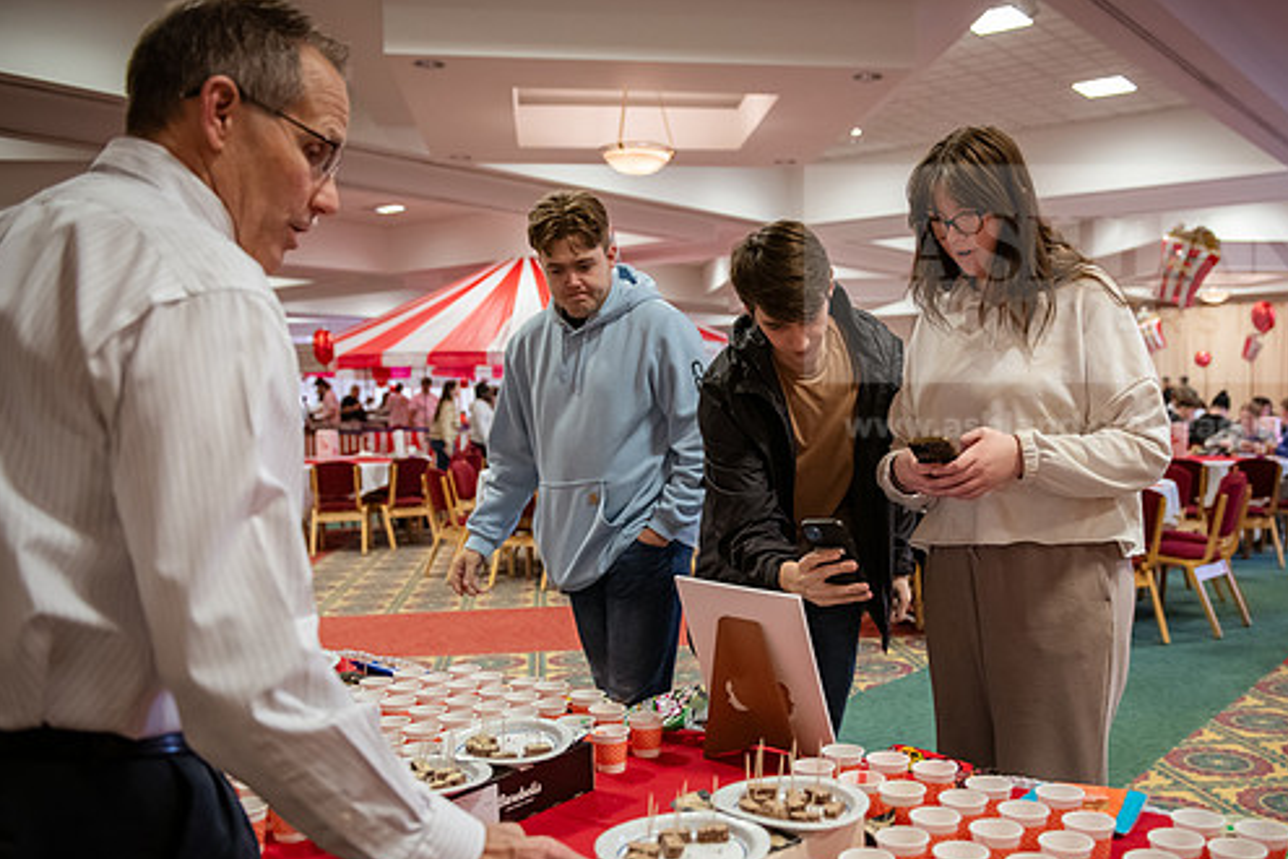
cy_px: 480
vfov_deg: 38.8
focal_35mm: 34
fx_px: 1216
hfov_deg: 55.6
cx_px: 726
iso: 2000
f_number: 3.2
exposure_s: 1/200
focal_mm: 29
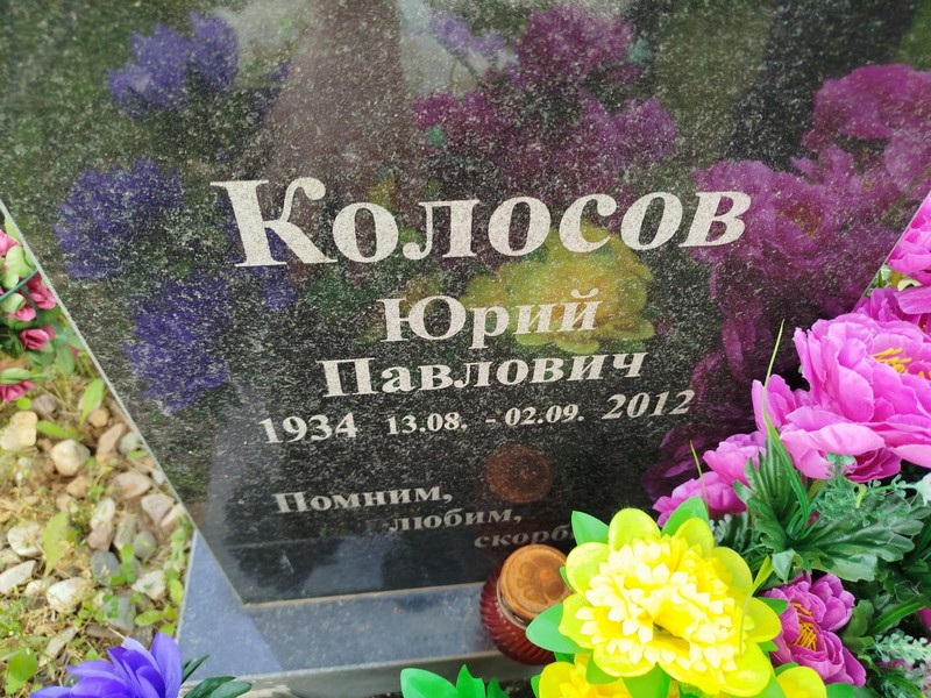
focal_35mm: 24
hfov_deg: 71.6
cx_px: 466
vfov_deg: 56.8
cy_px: 349
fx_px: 645
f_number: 1.7
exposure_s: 1/104
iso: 50
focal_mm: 5.31
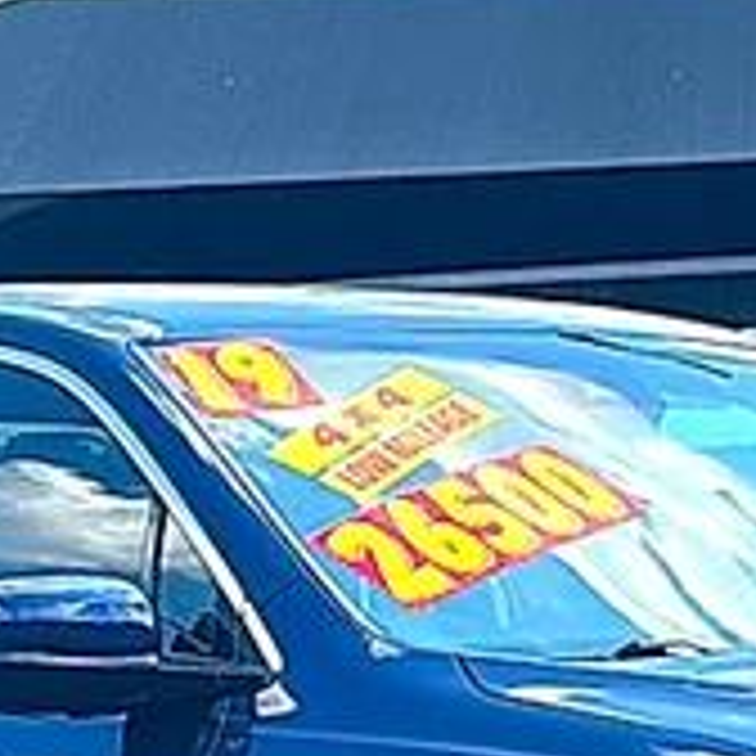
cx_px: 477
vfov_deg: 12.1
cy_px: 988
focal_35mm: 140
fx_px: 3459
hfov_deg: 12.5
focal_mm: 6.86
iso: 100
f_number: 1.78
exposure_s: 1/1325
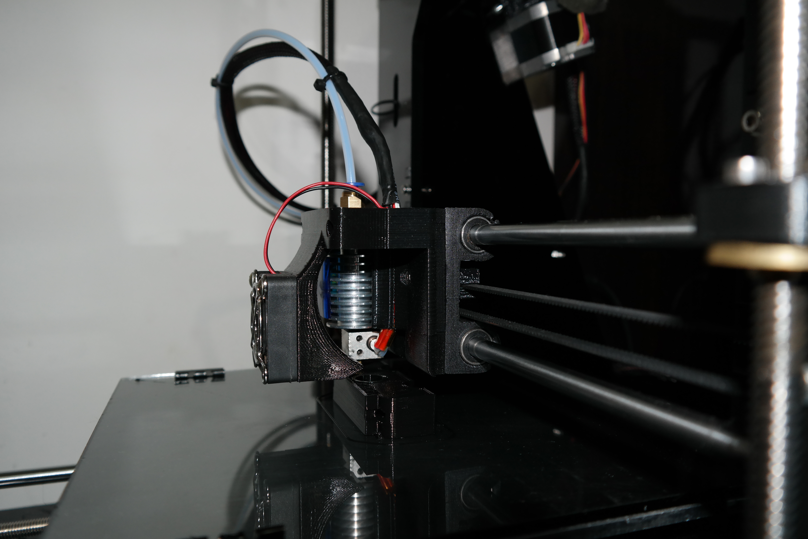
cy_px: 270
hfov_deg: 67.4
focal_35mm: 27
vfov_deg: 47.9
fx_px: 606
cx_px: 404
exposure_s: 1/40
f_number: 5
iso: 400
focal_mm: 18
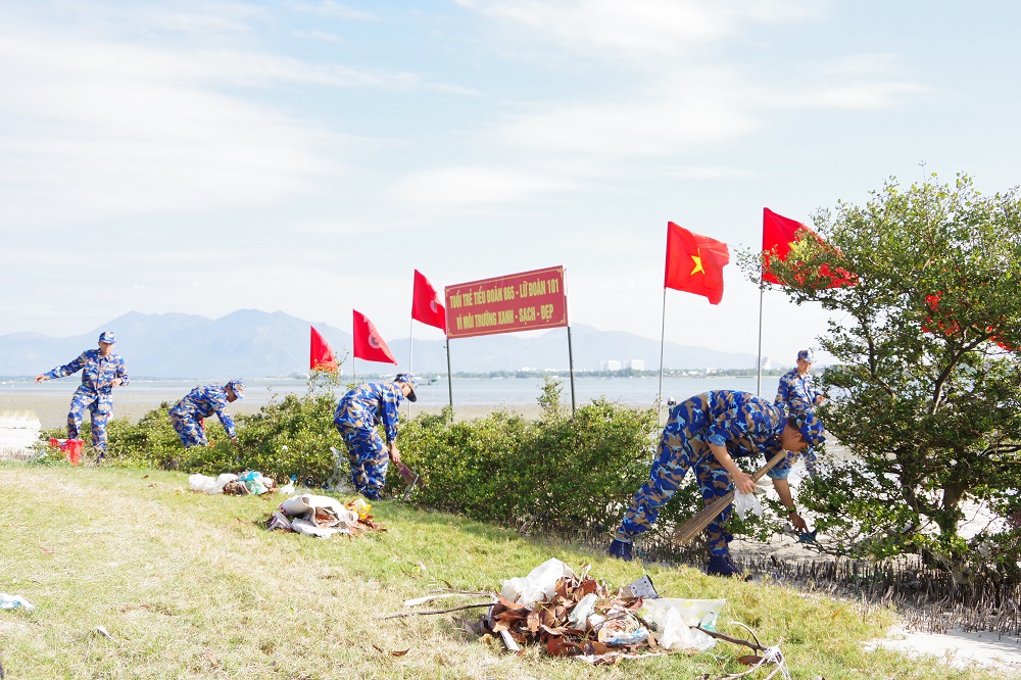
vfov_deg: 36.8
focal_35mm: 36
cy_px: 340
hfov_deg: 53.1
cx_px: 510
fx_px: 1021
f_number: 8
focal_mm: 24
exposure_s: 1/200
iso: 200
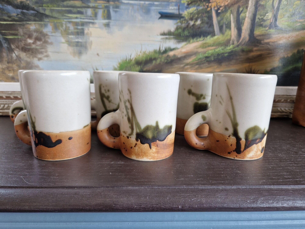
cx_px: 152
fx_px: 203
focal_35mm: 23
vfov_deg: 58.9
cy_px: 114
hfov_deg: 73.9
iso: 50
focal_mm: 5.4
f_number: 1.8
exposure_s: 1/211
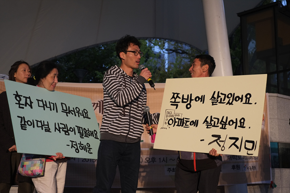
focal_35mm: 53
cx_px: 145
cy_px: 96
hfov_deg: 37.5
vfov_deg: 25.5
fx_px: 427
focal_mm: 35
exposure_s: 1/125
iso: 800
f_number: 4
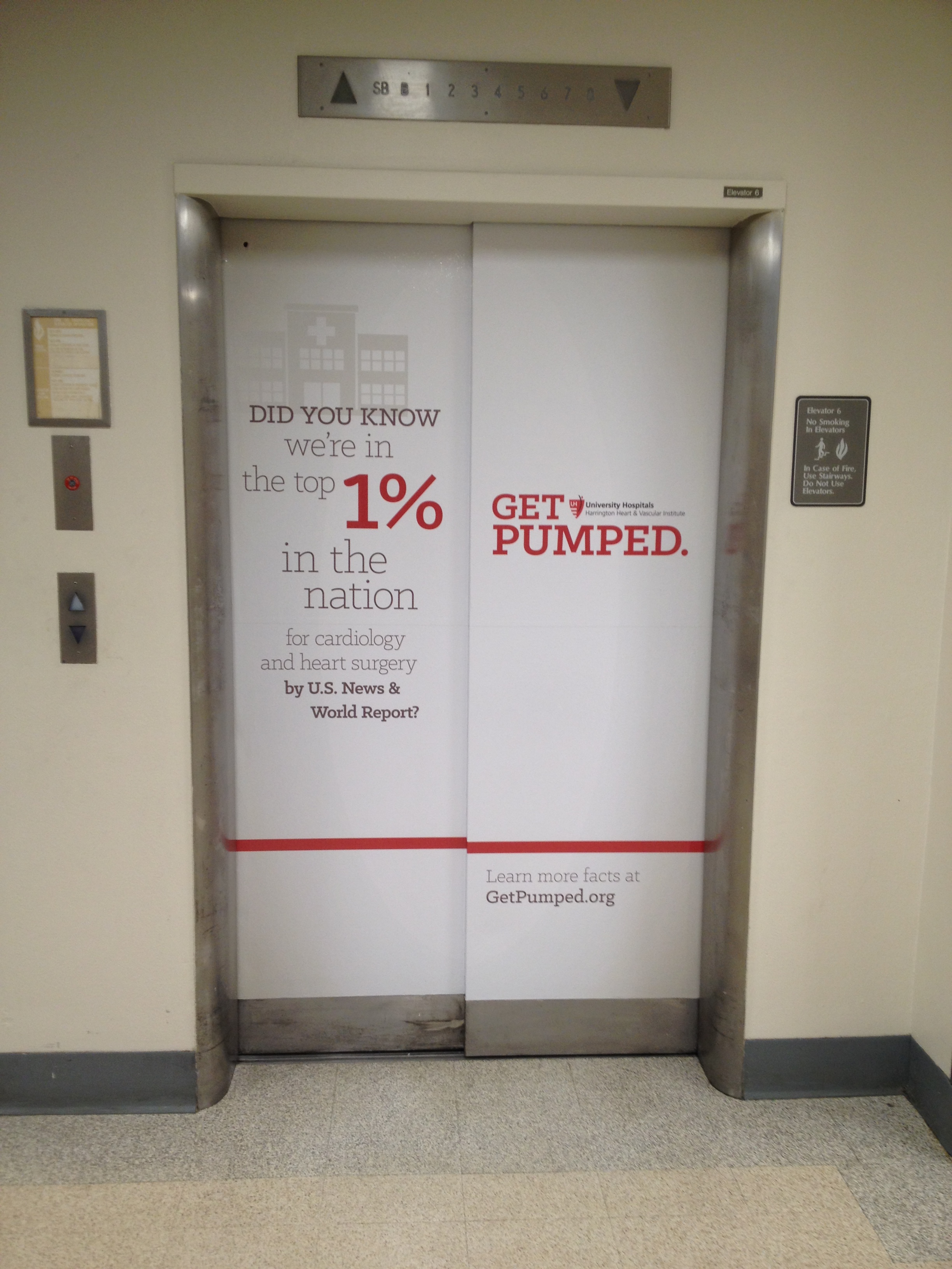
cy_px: 634
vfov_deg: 52.6
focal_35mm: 35
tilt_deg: -8.0
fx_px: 1283
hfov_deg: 40.7
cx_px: 476
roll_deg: -1.2
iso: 50
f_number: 2.4
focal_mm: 4.28
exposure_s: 1/20
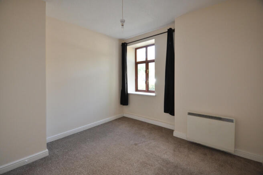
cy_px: 88
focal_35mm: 15
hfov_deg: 100.4
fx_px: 109
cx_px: 132
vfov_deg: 77.2
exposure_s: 1/125
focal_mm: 10
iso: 720
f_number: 3.5
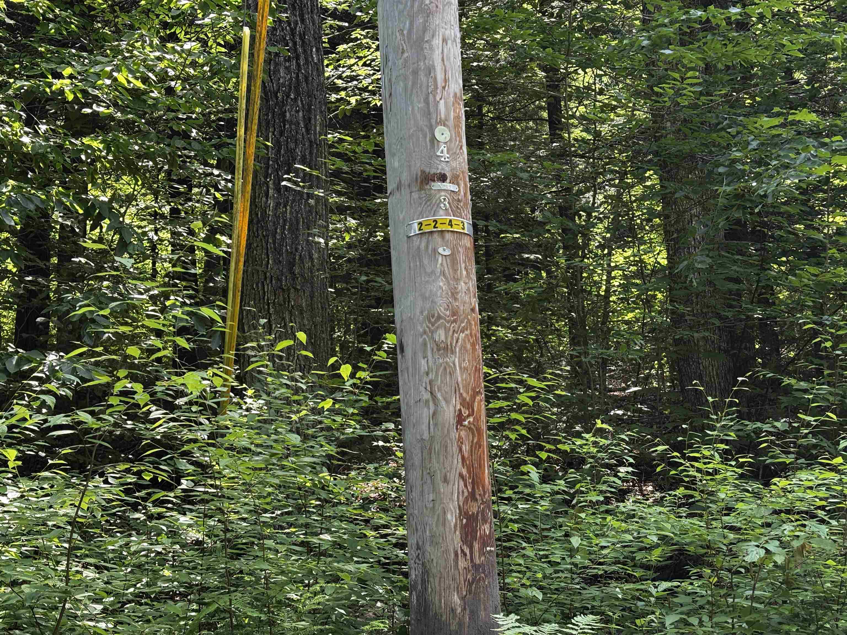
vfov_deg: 28.0
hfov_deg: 36.8
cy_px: 318
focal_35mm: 52
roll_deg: +3.5
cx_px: 424
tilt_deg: +16.6
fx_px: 1272
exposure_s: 1/121
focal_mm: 5.96
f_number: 1.6
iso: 40
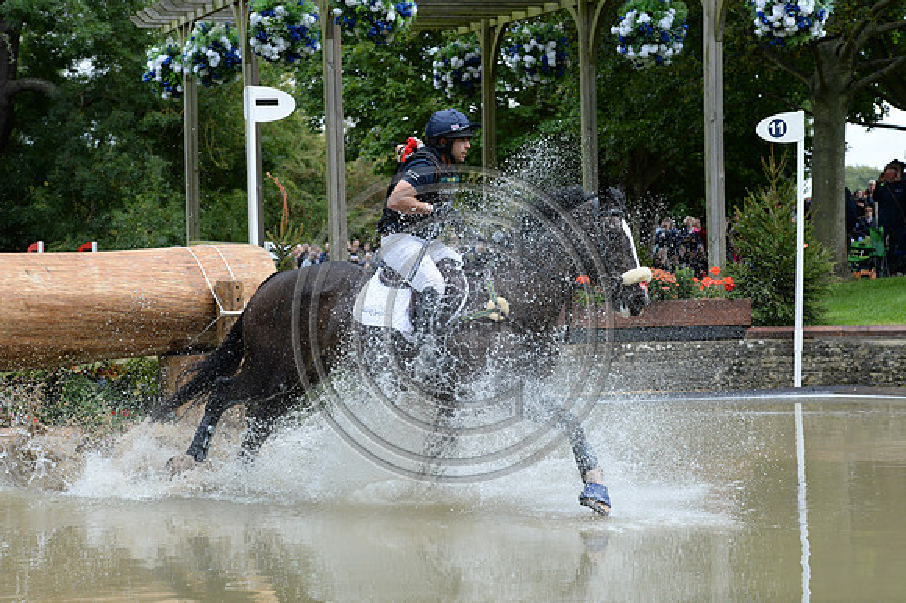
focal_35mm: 105
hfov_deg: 19.5
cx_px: 453
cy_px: 302
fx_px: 2641
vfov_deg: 13.0
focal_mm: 105
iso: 2000
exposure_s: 1/1000
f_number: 8
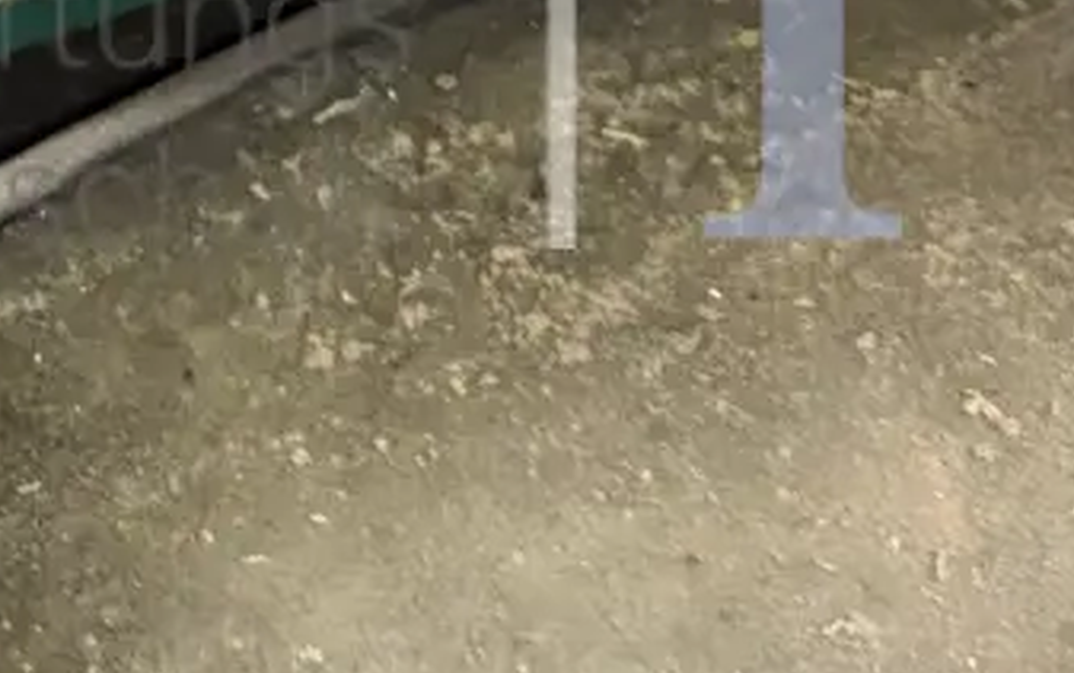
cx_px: 41
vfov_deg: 7.1
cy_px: -1588
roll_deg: +1.4
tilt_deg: -18.5
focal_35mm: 157
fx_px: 4598
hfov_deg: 13.2
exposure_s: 1/33
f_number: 1.6
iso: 400
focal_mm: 5.96
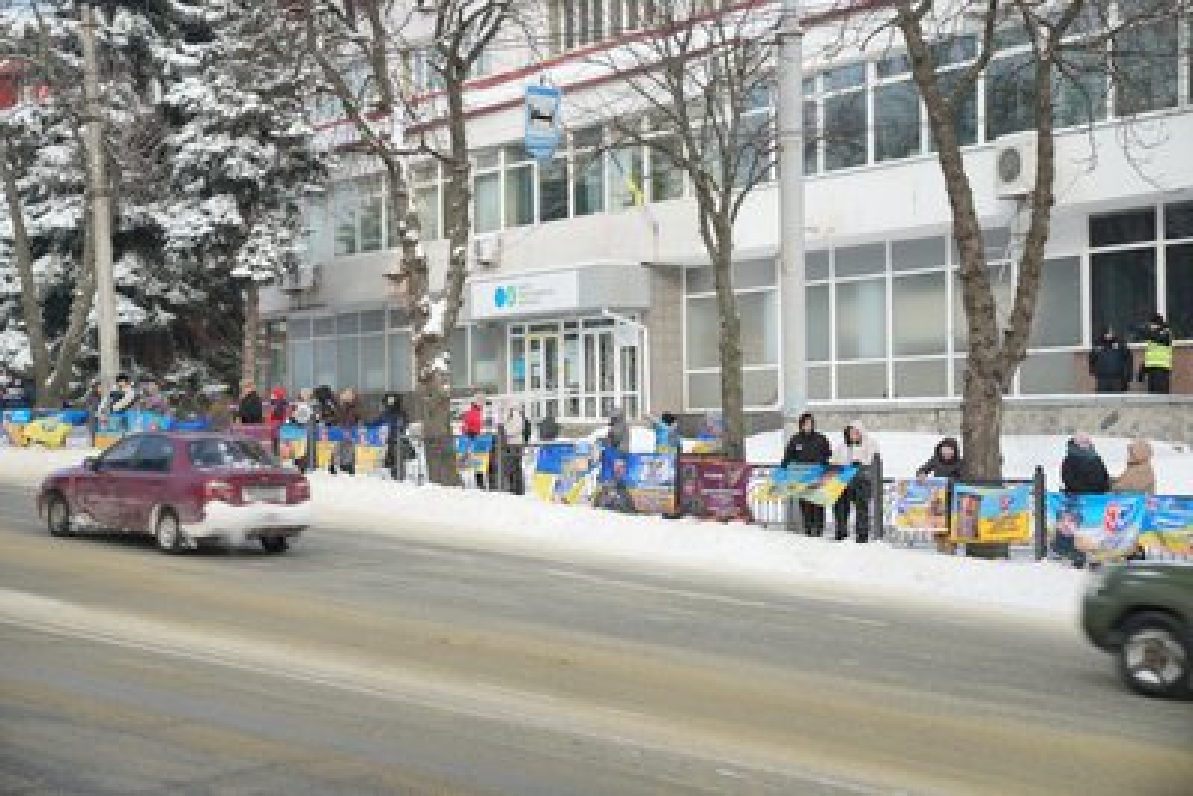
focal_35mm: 70
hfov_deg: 28.8
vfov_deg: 19.5
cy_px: 398
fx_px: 2320
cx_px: 596
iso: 100
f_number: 2.8
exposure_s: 1/50
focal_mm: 70
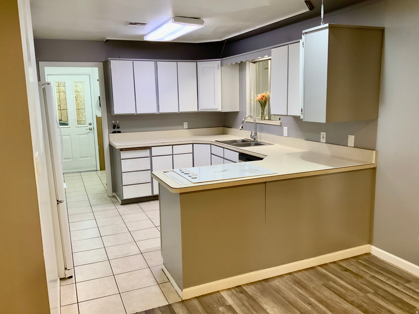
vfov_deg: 48.2
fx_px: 351
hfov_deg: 61.7
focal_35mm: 29
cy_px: 157
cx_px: 210
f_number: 1.8
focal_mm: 3
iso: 80
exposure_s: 1/60
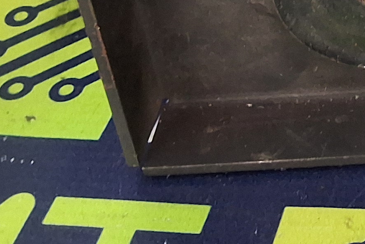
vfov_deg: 11.9
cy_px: -178
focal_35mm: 107
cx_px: 527
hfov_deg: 17.4
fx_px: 1085
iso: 400
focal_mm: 2.91
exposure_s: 1/20
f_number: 1.9
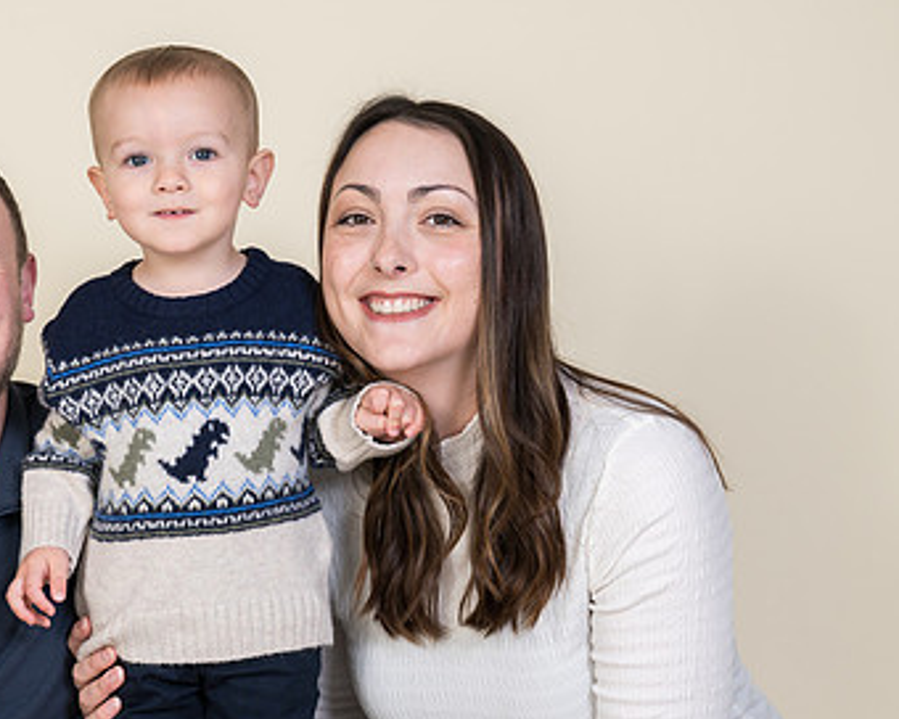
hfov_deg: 19.2
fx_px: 2607
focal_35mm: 98
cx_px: 107
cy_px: 415
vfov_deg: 15.7
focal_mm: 46
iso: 100
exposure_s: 1/100
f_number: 5.6
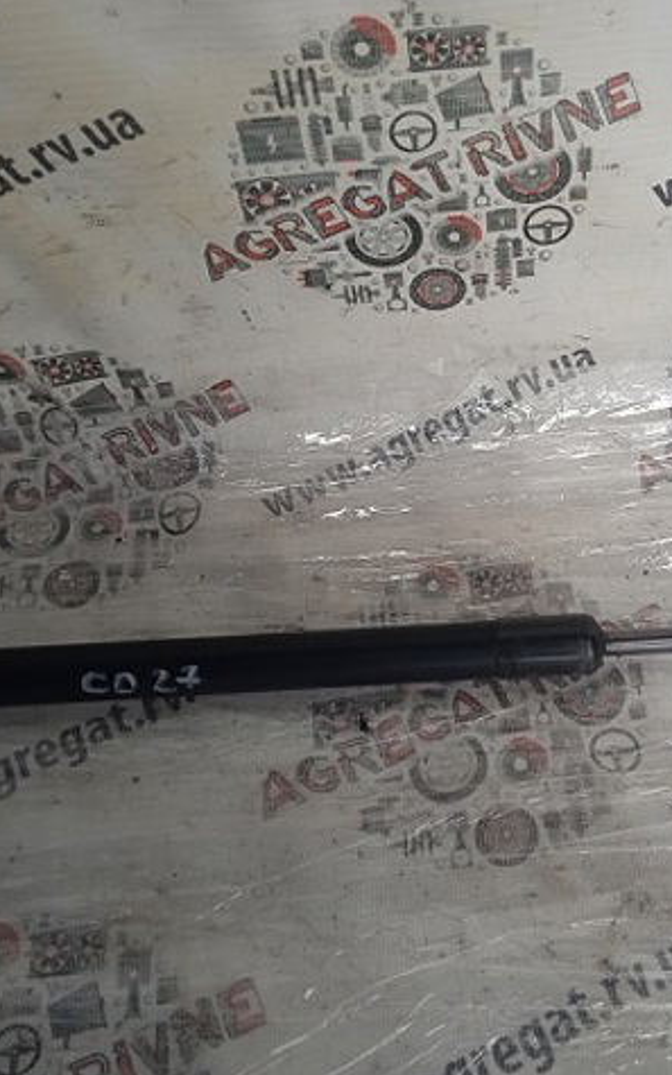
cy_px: 538
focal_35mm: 40
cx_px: 520
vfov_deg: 49.3
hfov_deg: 31.3
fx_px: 1172
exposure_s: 1/100
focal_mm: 3.43
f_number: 2.2
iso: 167
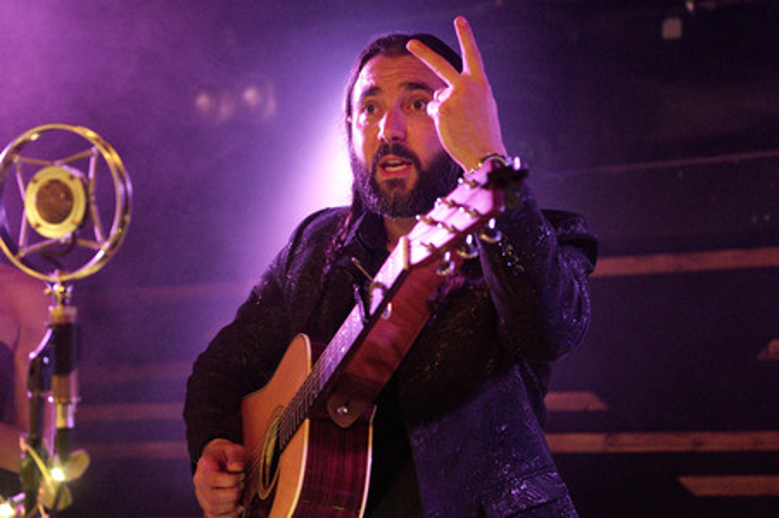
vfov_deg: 19.4
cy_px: 259
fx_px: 1514
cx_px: 390
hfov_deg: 28.9
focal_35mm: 70
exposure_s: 1/50
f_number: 2.8
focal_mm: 70
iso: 3200
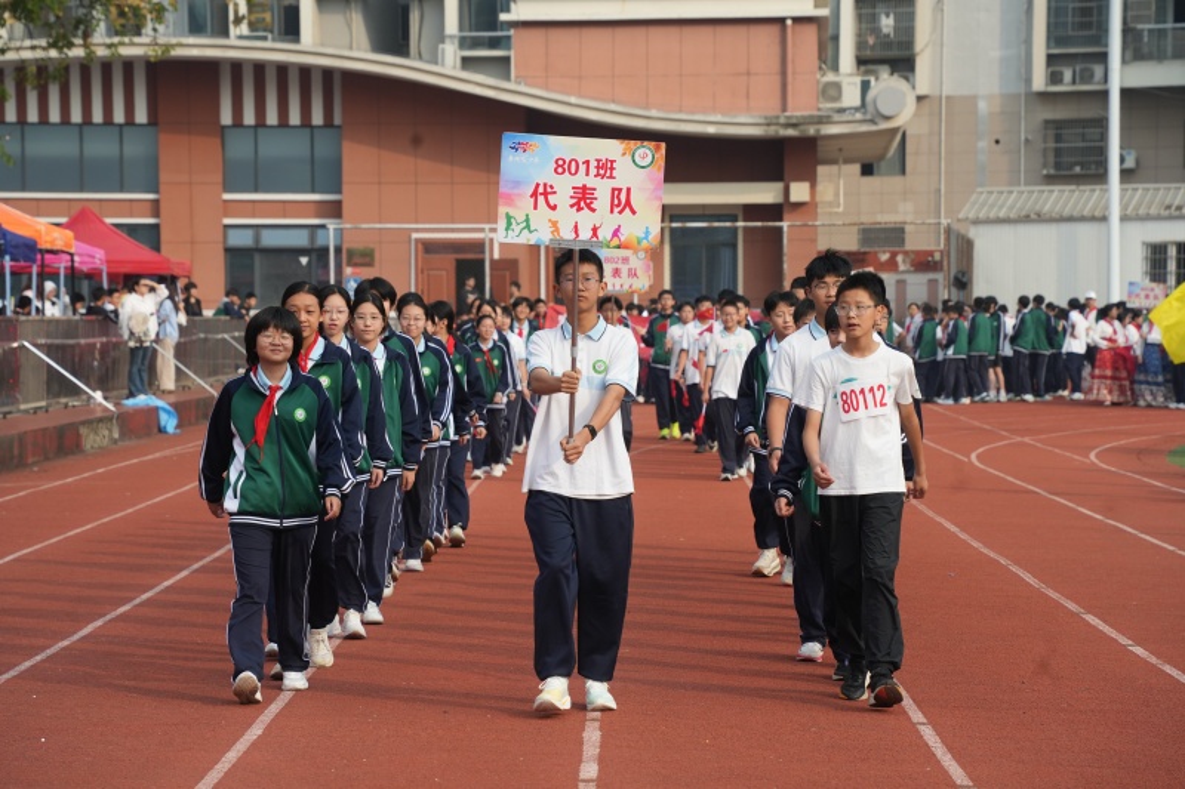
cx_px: 592
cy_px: 394
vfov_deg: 10.8
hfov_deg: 16.1
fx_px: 4179
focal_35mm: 127
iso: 800
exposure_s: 1/1600
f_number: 7.1
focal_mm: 127
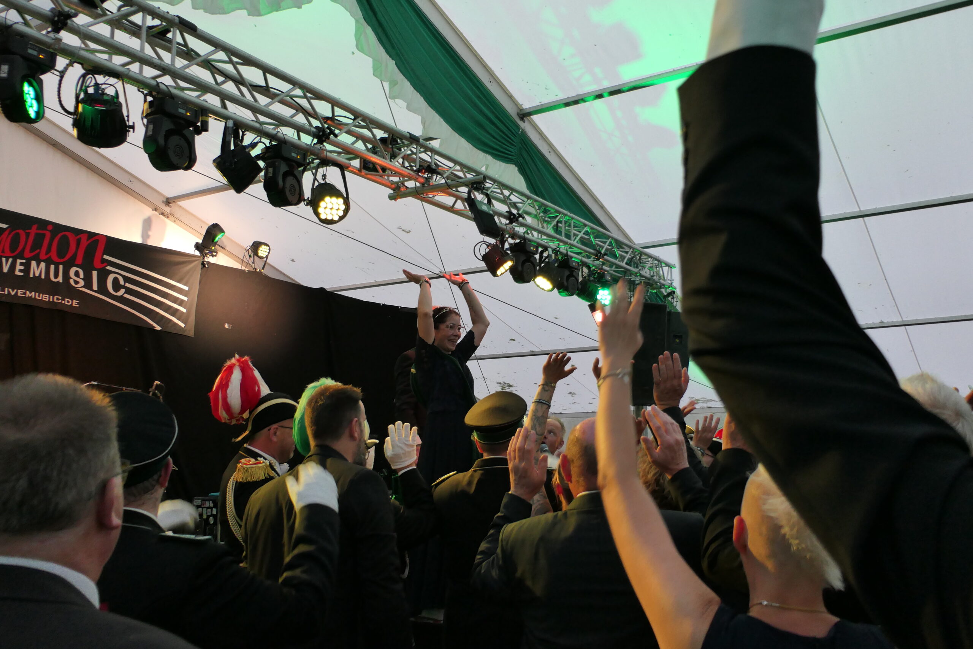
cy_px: 324
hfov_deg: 61.9
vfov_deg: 43.6
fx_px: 811
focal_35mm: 30
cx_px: 486
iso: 500
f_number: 3.1
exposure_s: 1/80
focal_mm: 11.1
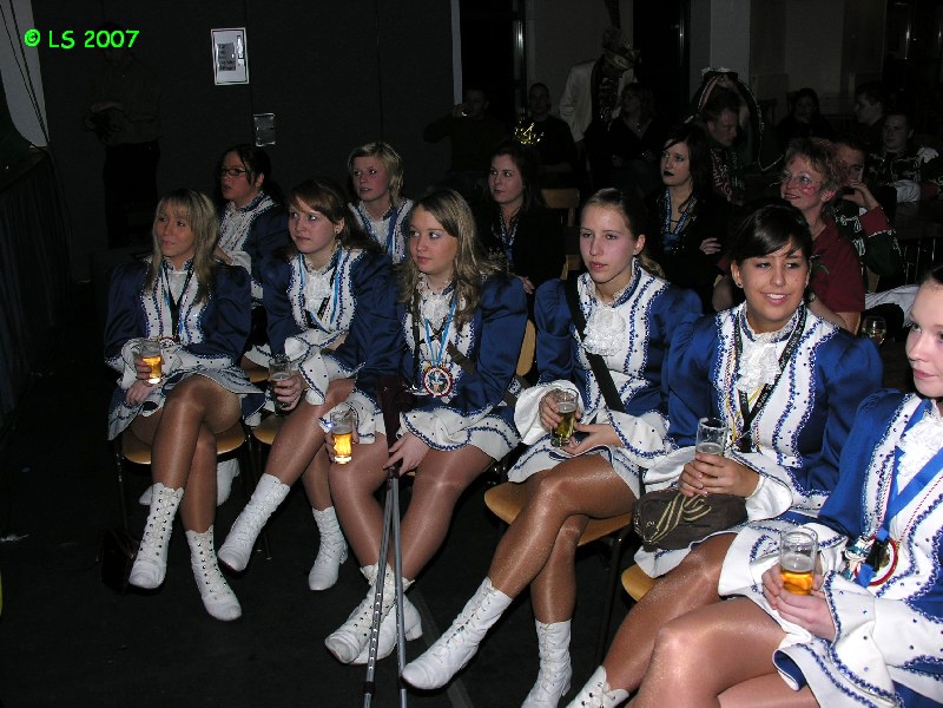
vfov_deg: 40.7
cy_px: 354
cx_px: 472
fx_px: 953
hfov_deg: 52.6
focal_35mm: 35
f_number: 4
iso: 50
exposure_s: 1/60.1
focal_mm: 8.9
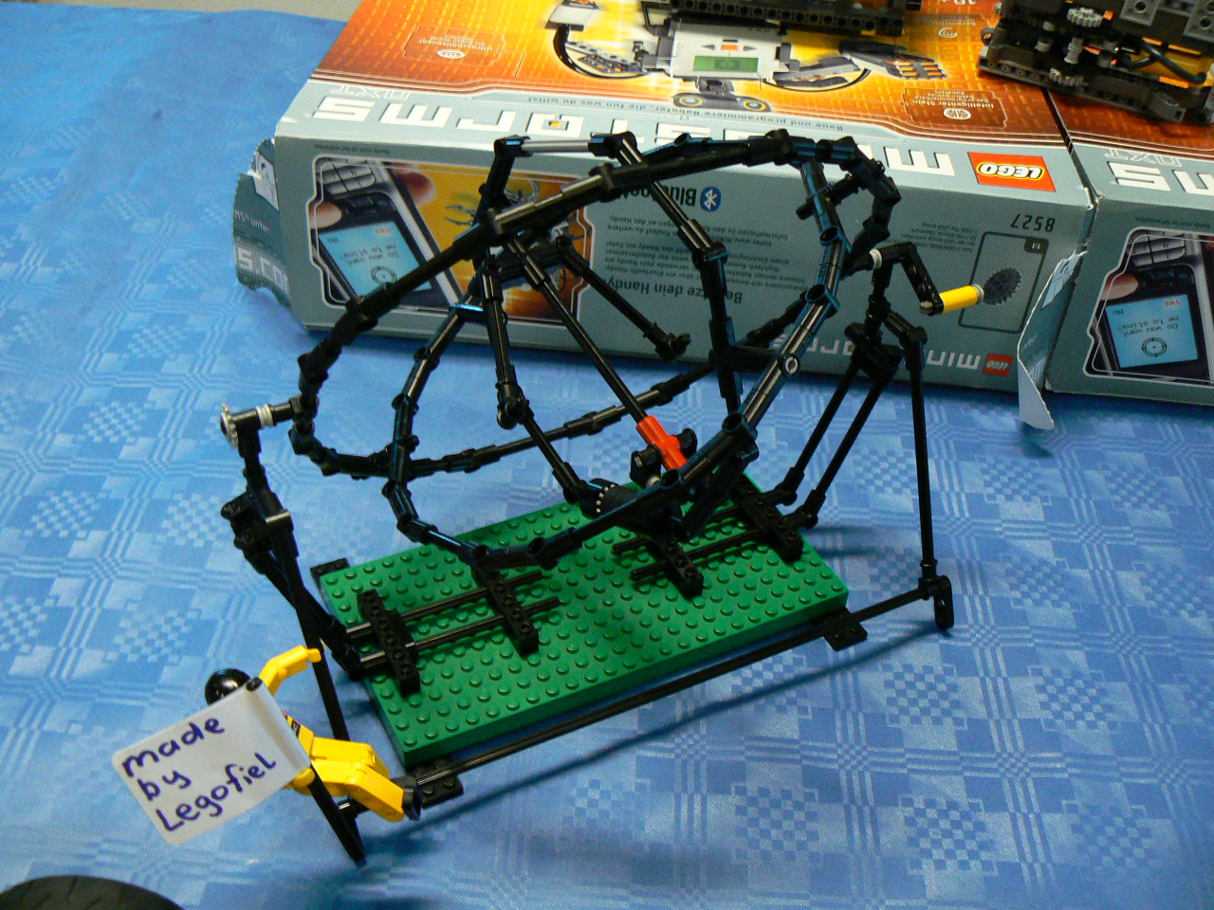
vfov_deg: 39.7
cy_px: 455
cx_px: 607
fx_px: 1263
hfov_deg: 51.4
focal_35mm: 36
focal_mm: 6
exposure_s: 1/13
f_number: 2.8
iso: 200
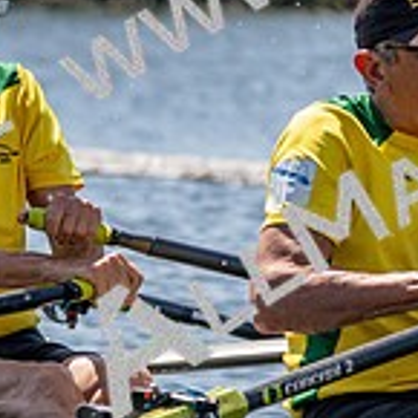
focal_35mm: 679
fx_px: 9276
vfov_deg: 2.6
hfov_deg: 2.6
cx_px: -150
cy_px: 148
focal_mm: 200
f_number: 5.6
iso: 250
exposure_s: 1/2000
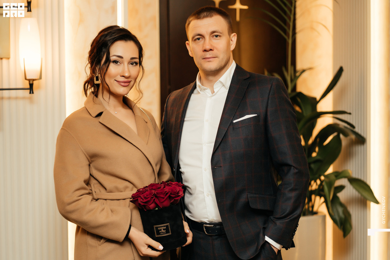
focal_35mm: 85
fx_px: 921
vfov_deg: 16.1
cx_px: 195
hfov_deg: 23.9
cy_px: 130
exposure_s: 1/160
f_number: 2.2
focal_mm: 85
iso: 1250
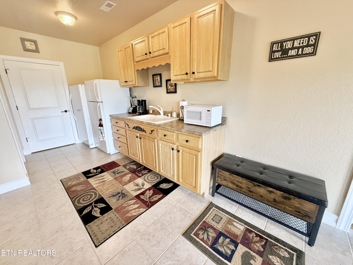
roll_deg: +0.6
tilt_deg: -15.1
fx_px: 143
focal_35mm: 14
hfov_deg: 102.1
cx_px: 176
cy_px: 132
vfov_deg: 85.7
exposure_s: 1/120
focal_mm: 2.22
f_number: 2.2
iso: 250
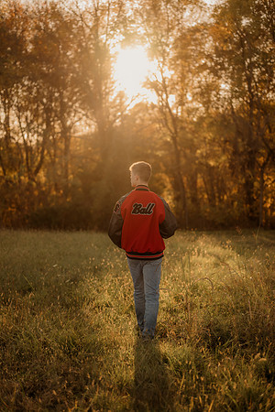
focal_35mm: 50
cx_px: 138
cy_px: 206
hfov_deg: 27.0
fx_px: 573
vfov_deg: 39.6
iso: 250
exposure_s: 1/1600
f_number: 1.8
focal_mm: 50
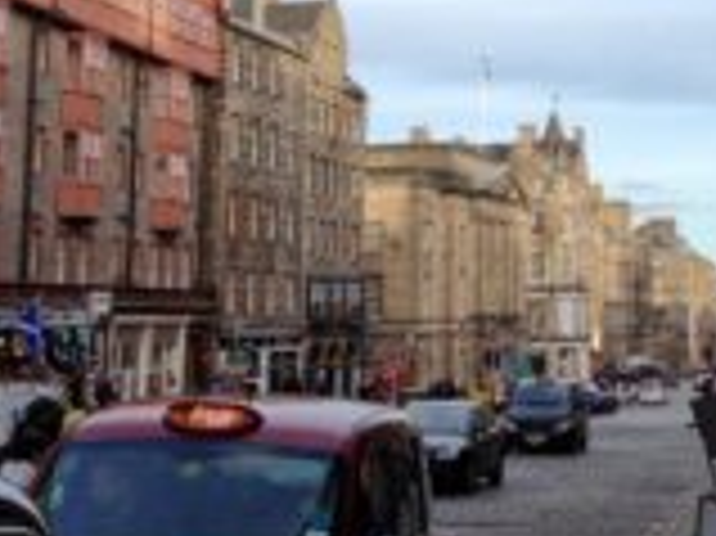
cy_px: 36
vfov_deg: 16.5
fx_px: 1819
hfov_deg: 21.8
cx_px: 639
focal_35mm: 88
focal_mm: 4.28
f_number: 2.4
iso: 50
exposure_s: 1/321
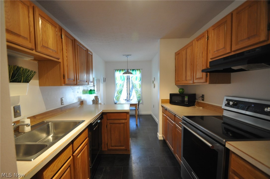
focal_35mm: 15
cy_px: 90
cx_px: 135
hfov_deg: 100.5
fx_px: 112
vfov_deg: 77.1
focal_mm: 10
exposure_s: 1/30
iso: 800
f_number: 3.5
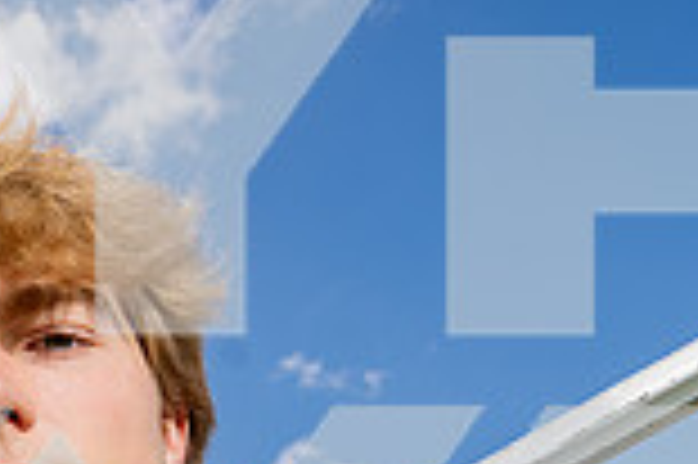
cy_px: 646
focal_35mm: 75
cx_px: 374
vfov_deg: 16.8
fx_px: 1453
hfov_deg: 27.0
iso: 100
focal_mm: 20
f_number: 8
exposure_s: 1/250
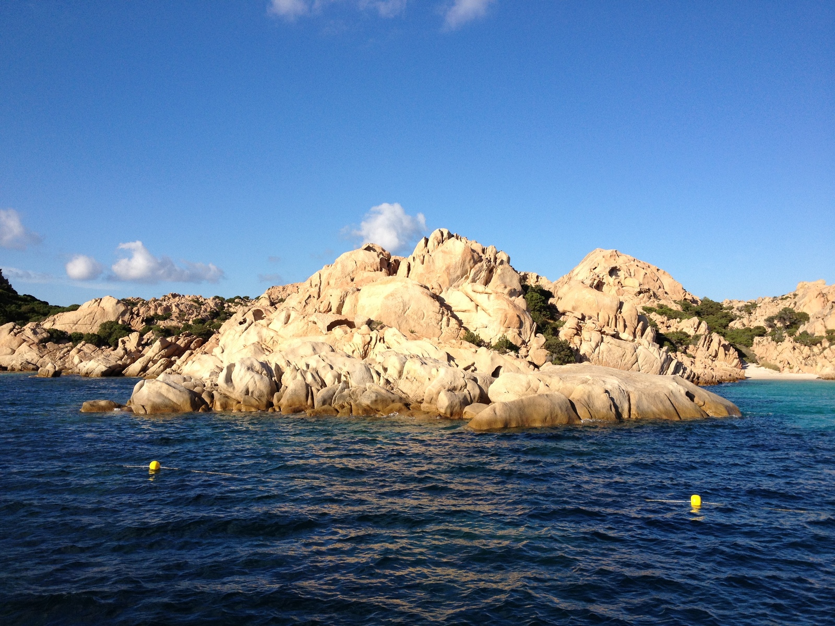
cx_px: 418
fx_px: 844
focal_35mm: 35
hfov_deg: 52.6
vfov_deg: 40.7
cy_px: 313
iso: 64
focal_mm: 4.28
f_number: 2.4
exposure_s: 1/1905
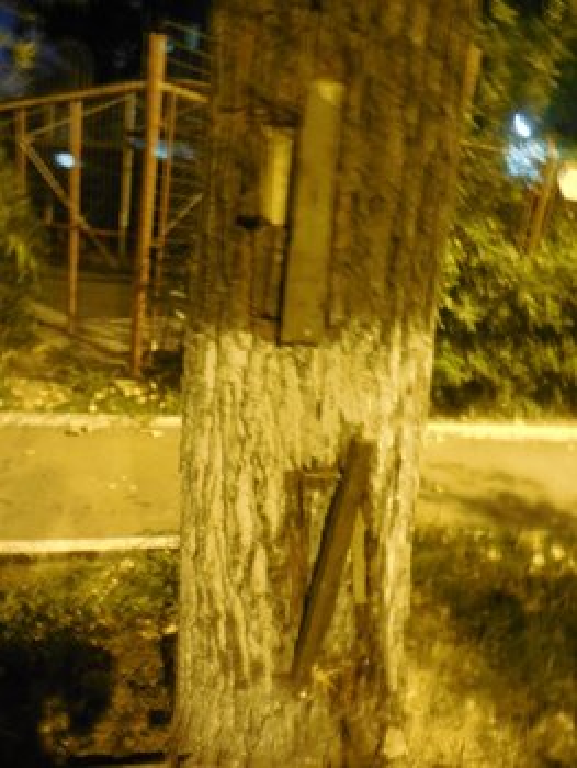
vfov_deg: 69.4
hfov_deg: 54.9
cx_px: 288
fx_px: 555
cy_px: 384
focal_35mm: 25
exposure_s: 1/2.5
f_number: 3.3
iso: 800
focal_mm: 4.5
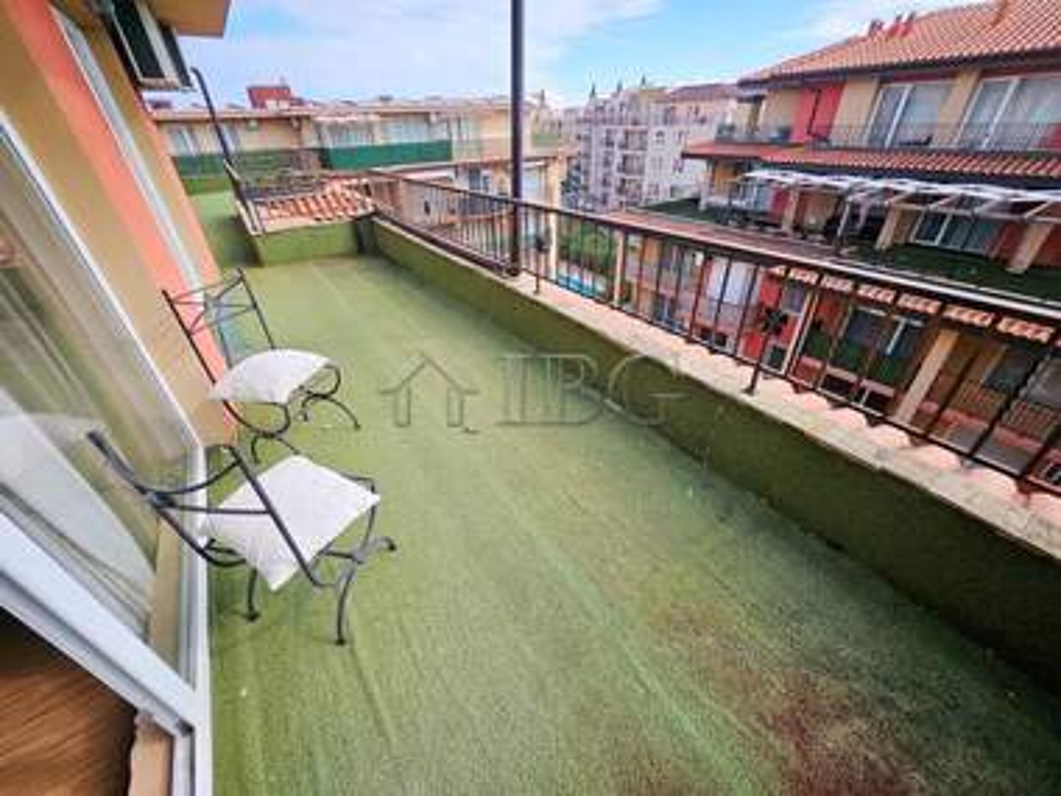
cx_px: 530
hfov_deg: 106.2
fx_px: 398
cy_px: 398
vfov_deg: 89.9
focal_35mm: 13
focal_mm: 1.7
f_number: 2.2
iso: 32
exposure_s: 1/542
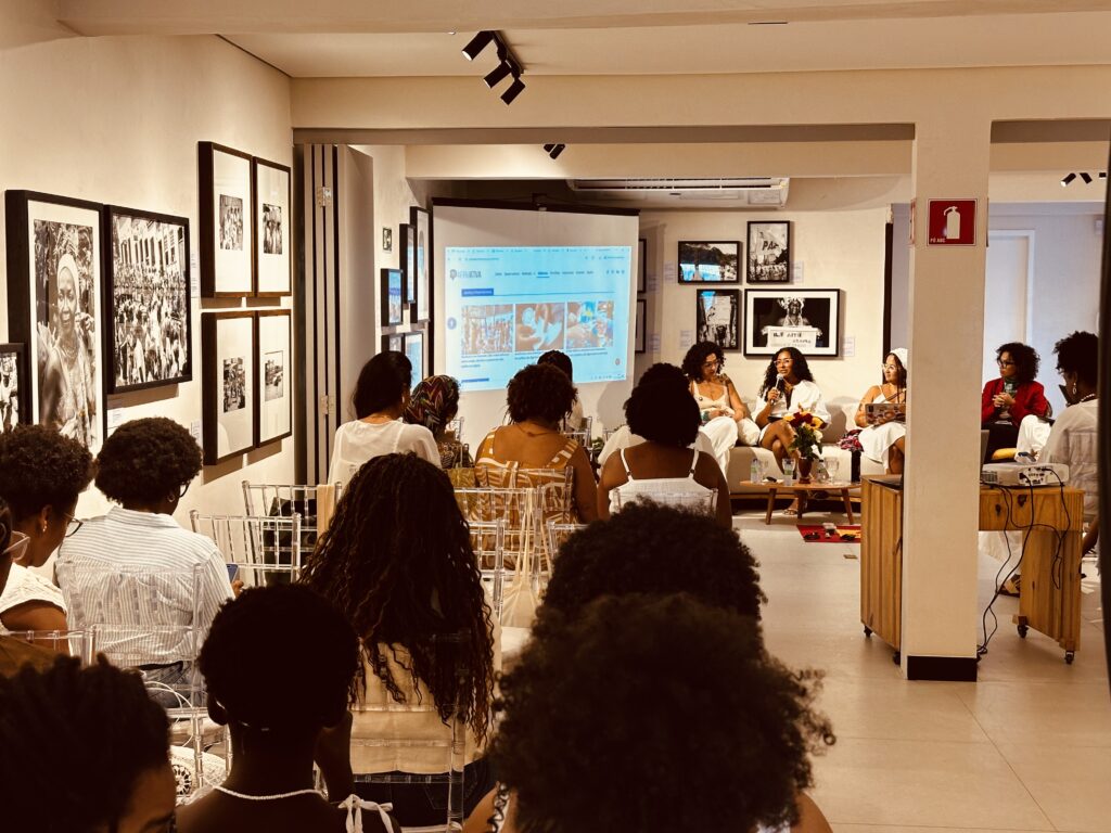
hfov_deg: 39.7
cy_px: 416
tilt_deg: -4.2
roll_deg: -0.2
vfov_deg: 30.3
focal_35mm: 48
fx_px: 1541
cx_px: 556
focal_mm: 6.86
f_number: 1.78
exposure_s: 1/60
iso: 100
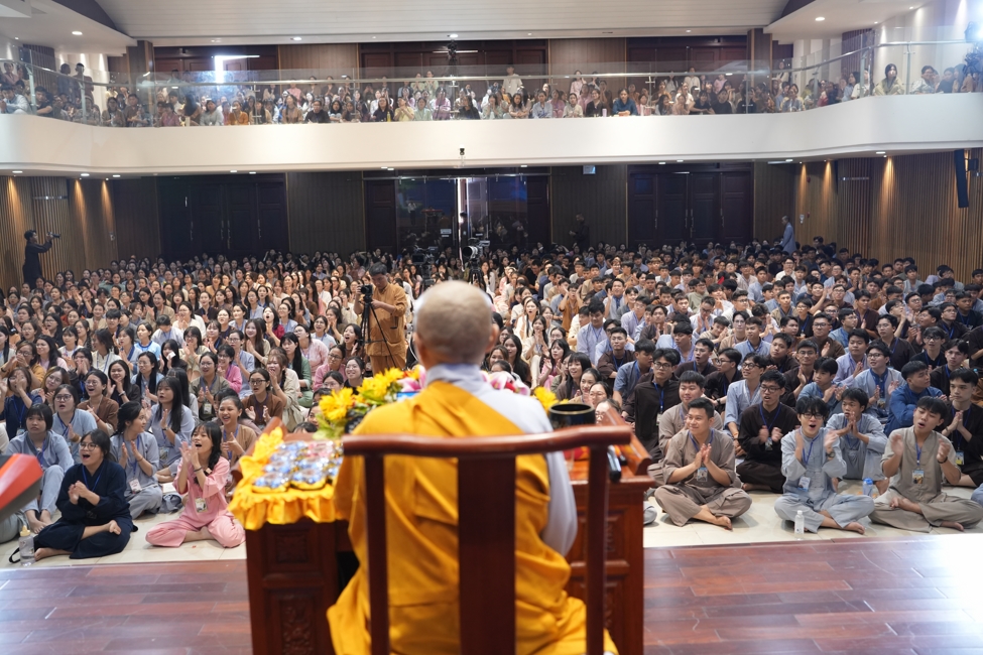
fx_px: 956
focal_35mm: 35
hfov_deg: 54.4
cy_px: 328
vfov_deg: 37.9
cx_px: 492
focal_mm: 35
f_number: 3.2
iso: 1600
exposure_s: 1/80
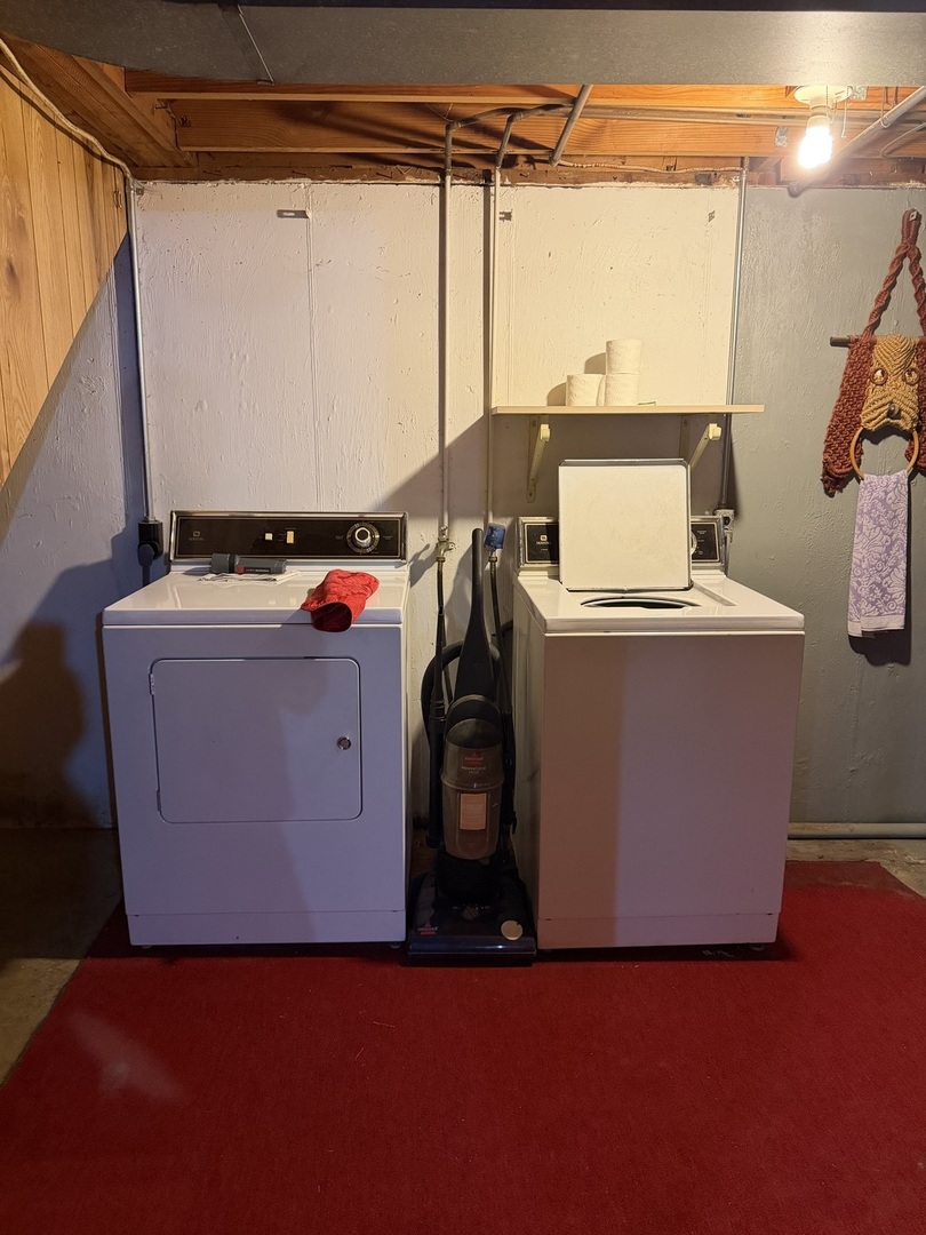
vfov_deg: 71.6
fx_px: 856
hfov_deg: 56.8
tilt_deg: -11.6
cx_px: 463
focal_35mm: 24
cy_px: 618
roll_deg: -0.3
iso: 640
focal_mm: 6.76
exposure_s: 1/60
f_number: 1.78
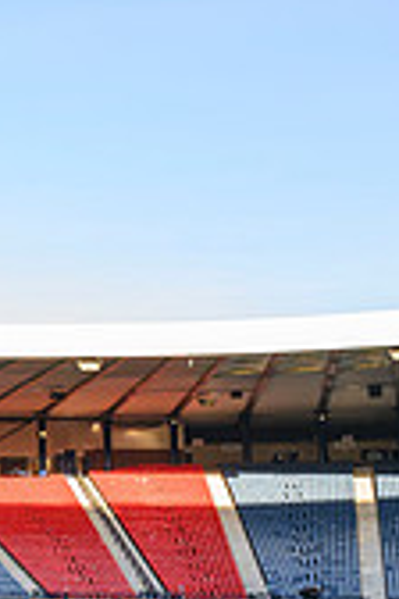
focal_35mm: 83
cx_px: -488
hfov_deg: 13.3
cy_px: 469
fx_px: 1380
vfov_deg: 24.1
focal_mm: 24
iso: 320
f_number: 6.3
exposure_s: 1/250
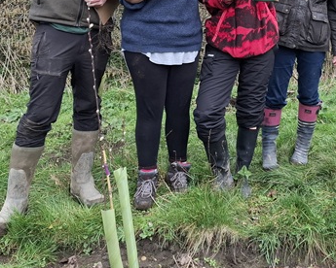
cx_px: 270
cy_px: 13
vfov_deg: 27.8
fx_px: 517
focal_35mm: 52
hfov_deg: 34.8
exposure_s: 1/382
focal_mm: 5.54
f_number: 1.8
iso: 50
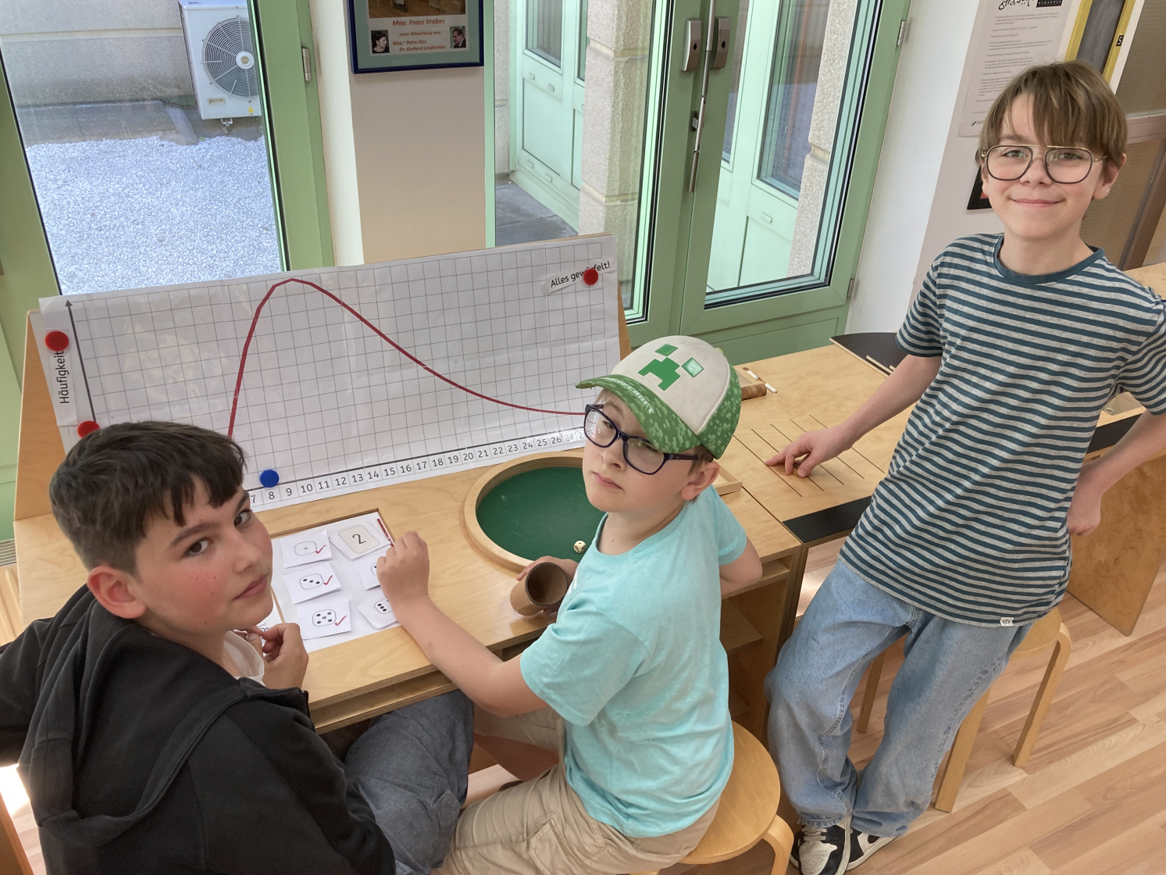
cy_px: 443
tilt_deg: -31.9
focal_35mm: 30
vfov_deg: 46.8
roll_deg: -4.9
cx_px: 622
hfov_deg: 59.9
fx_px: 1011
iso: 64
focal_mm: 3.99
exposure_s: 1/100
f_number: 1.8
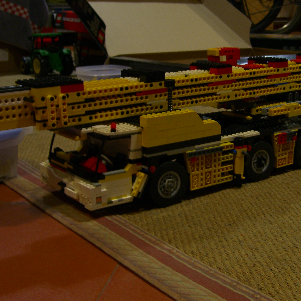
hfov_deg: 29.9
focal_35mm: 57
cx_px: 198
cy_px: 129
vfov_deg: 30.0
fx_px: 561
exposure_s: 1/8
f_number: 2.8
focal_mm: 7.9
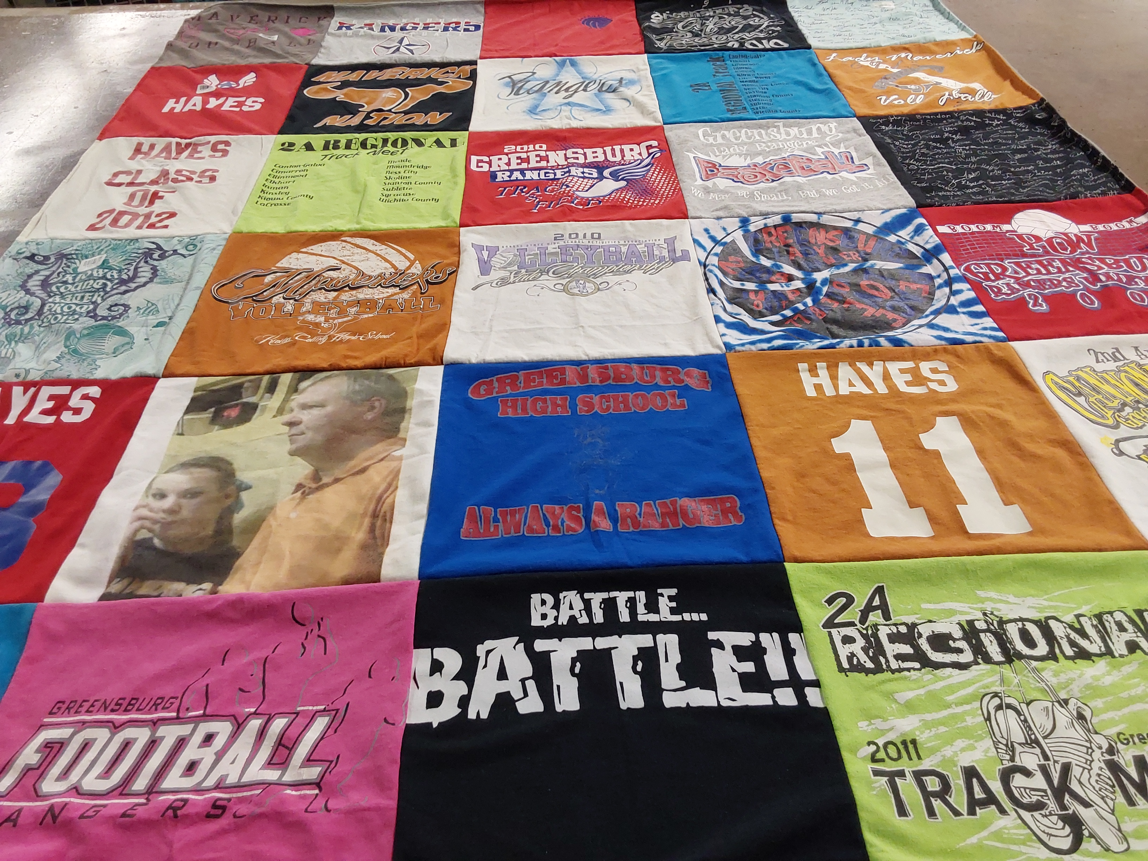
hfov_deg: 63.4
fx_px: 929
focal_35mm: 28
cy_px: 430
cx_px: 574
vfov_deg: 49.7
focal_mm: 2.91
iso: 100
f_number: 1.9
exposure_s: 1/60
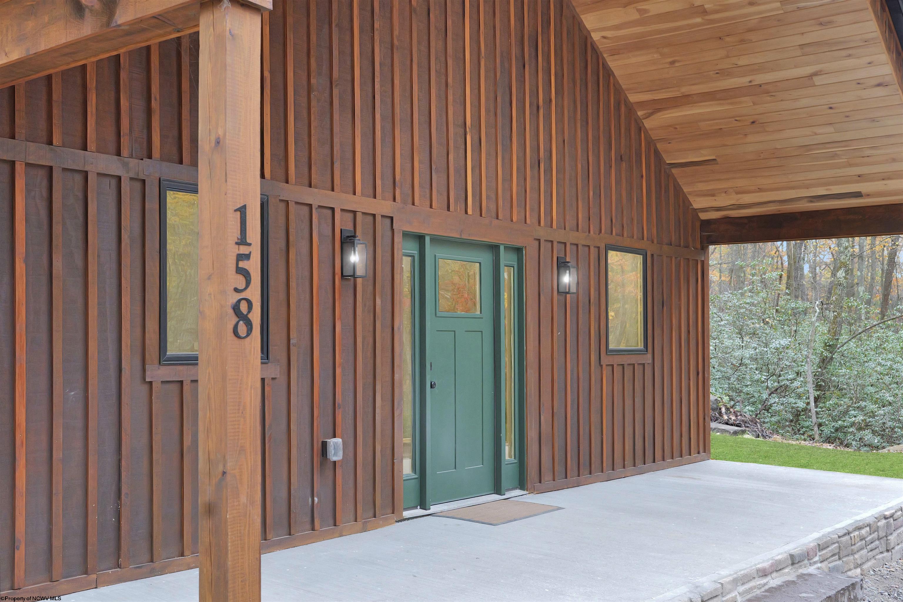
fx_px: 953
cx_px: 452
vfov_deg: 35.1
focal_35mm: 38
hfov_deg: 50.7
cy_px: 301
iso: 5000
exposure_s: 1/500
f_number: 8
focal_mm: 38
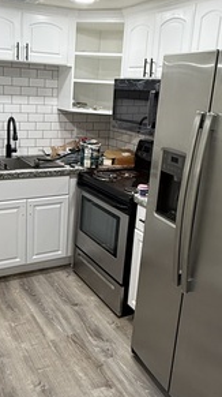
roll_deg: -3.9
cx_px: 83
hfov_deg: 33.5
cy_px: 183
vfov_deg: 56.6
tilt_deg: -13.6
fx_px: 367
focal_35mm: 35
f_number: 2.2
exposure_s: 1/120
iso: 200
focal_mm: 2.22
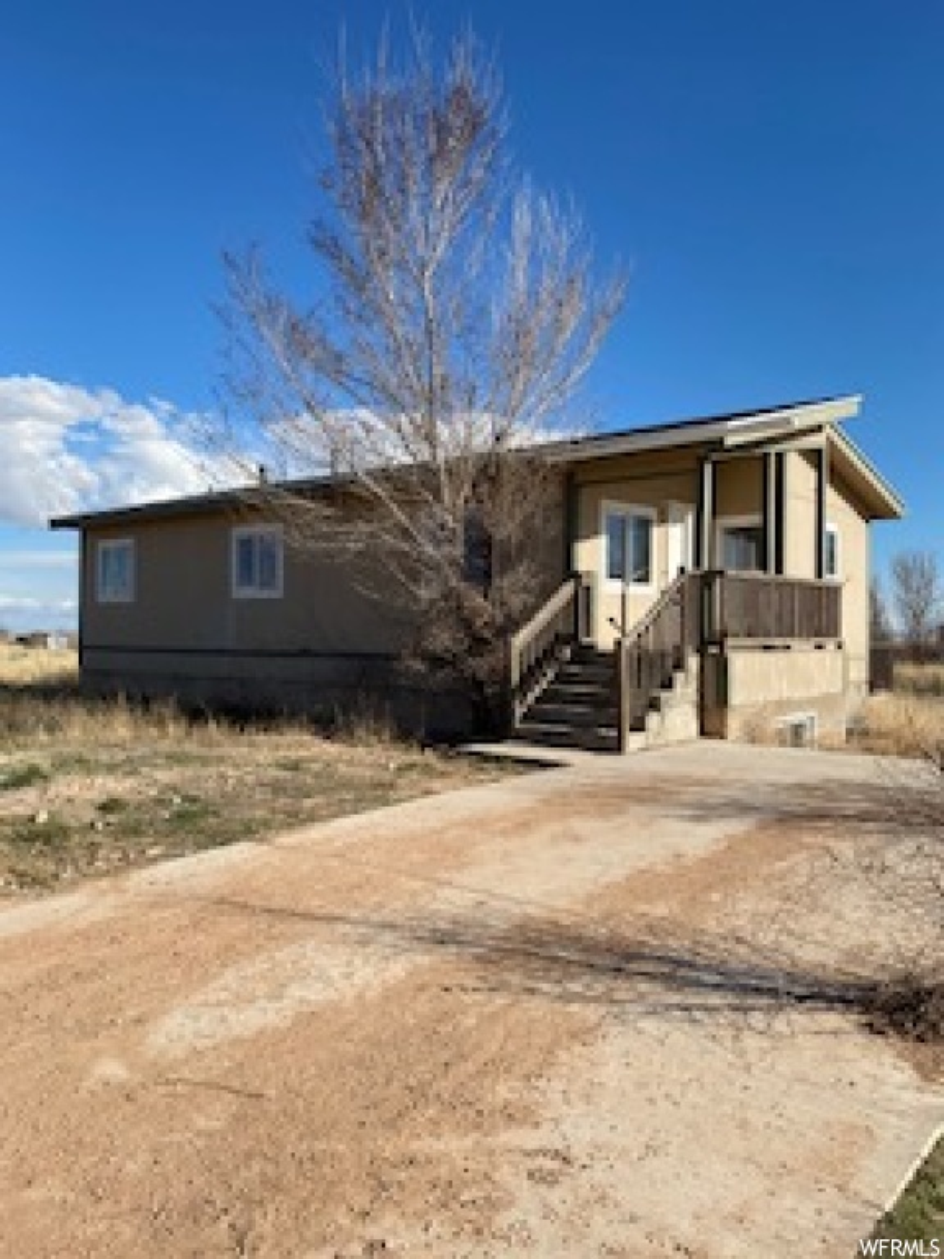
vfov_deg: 67.3
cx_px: 472
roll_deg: -0.5
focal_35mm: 26
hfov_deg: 53.1
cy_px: 630
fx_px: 945
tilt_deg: +1.0
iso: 32
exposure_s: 1/3215
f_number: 1.8
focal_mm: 4.25
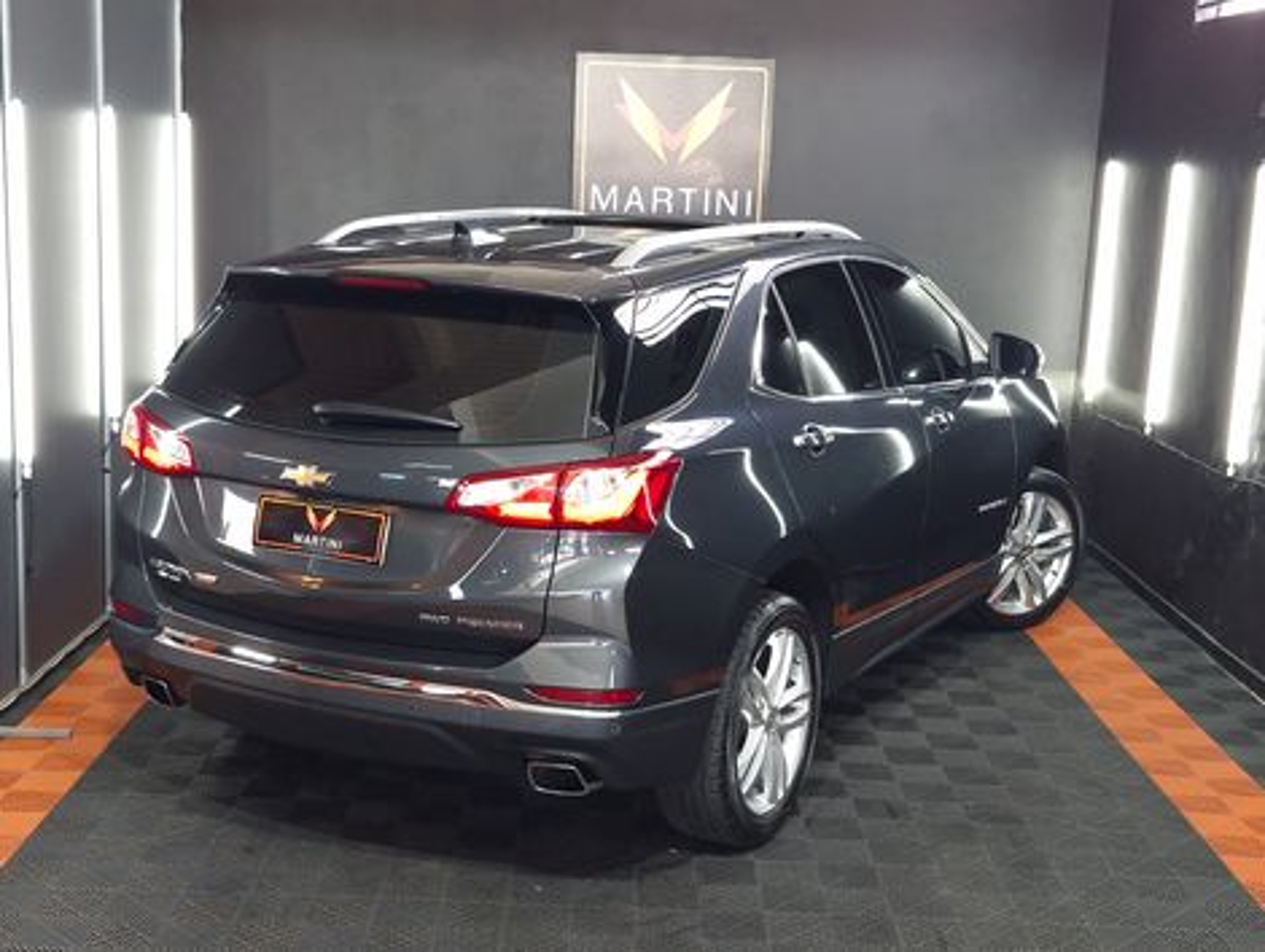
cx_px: 632
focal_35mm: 23
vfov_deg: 59.0
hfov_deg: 73.8
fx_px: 842
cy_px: 476
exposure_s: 1/60
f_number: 1.8
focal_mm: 5.54
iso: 200
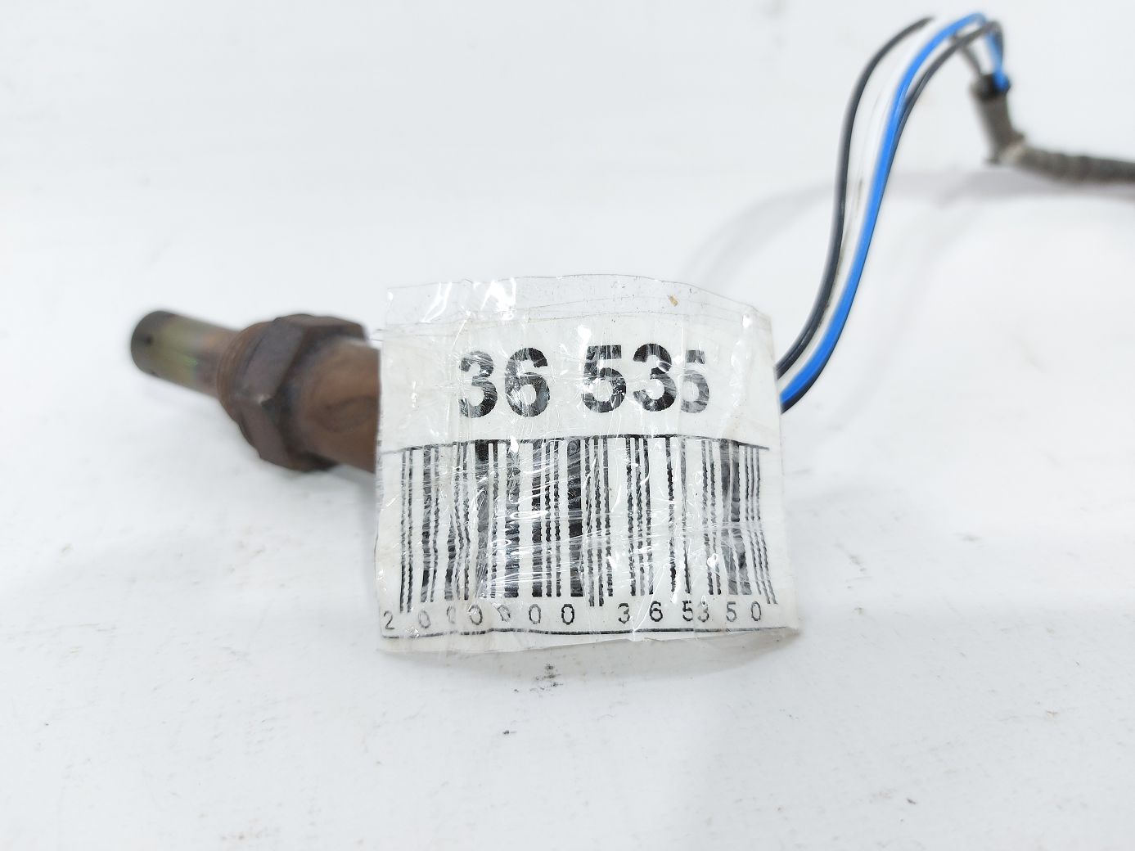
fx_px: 787
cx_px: 568
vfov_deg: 56.8
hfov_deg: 71.6
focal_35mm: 24
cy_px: 426
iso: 64
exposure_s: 1/50
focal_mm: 5.23
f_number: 1.8
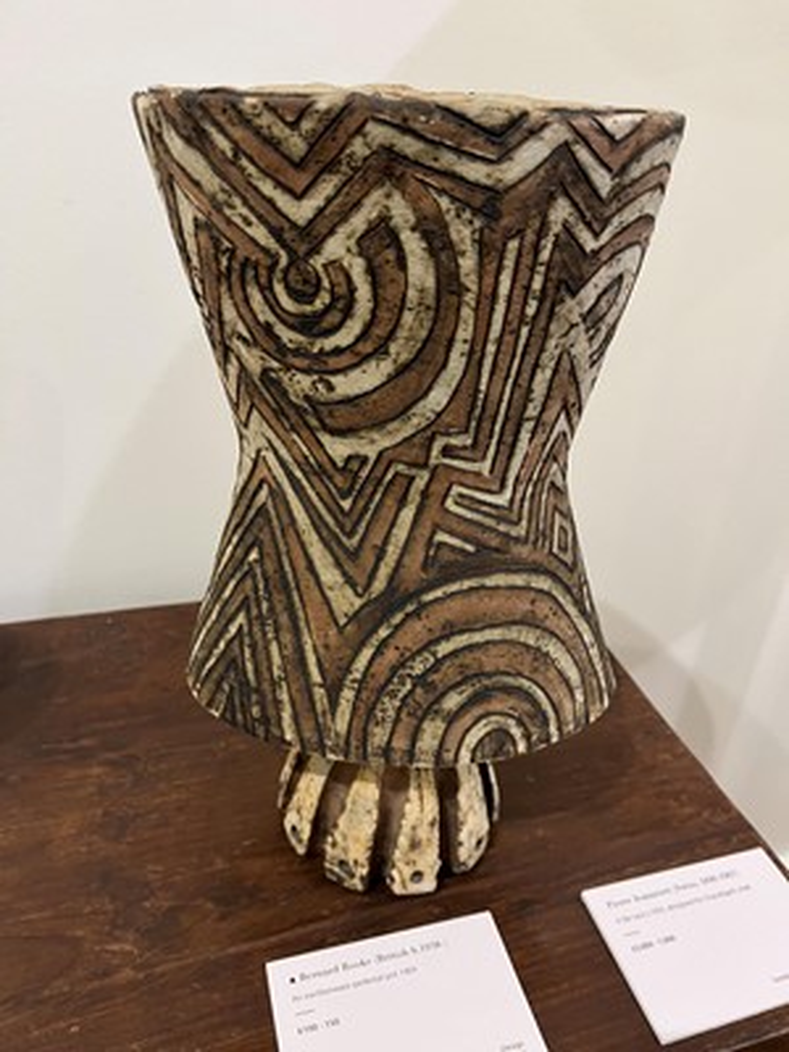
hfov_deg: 53.1
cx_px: 394
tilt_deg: -31.0
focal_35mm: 26
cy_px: 526
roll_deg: -4.2
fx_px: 790
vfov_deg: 67.3
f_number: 1.6
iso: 250
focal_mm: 5.1
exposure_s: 1/50
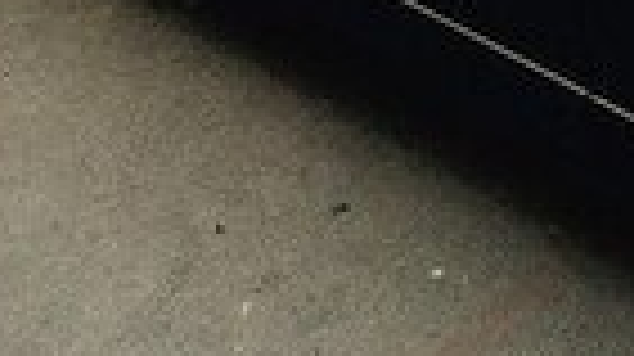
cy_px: -160
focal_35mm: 148
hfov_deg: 13.9
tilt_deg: -32.7
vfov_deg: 8.0
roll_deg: +8.8
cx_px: 845
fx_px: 2486
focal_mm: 4.15
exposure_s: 1/100
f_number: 2.2
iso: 32
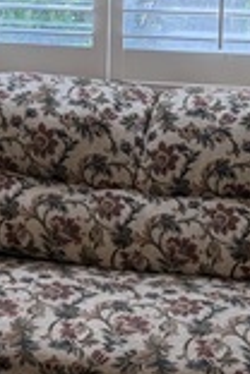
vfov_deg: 18.9
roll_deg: -0.8
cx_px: 97
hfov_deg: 12.8
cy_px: 77
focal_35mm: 107
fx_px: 1114
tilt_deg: -9.6
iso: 125
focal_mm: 6.76
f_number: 1.78
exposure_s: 1/192
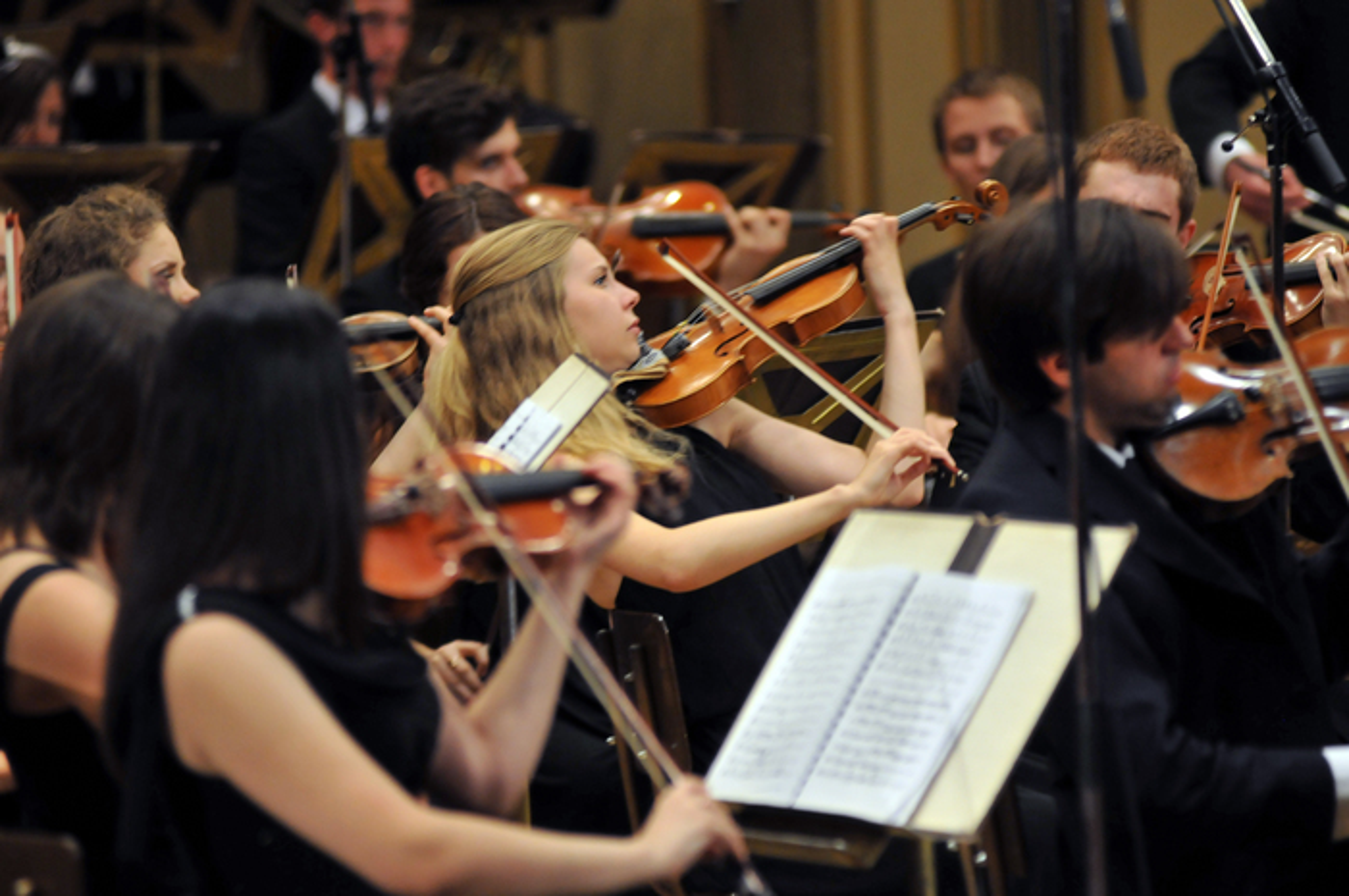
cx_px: 674
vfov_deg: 4.6
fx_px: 11228
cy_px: 448
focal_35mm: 300
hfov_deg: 6.9
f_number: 2.8
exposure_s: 1/125
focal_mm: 200
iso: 1000
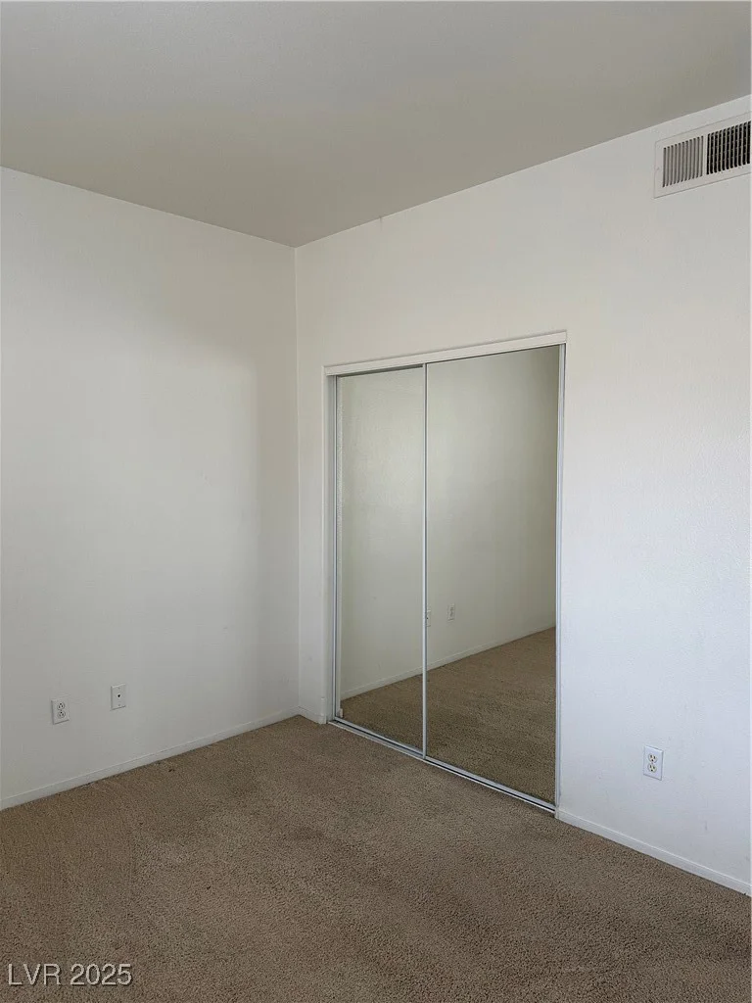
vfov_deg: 71.6
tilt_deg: -2.5
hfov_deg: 56.8
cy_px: 502
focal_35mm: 24
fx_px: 695
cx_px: 376
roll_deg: -0.3
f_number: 1.78
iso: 250
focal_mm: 6.86
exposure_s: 1/98
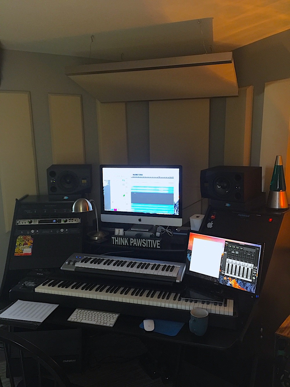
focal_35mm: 29
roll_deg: +0.7
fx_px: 324
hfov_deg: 48.2
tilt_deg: -8.0
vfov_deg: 61.7
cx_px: 145
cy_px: 194
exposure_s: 1/10
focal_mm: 4.15
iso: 125
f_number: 2.2
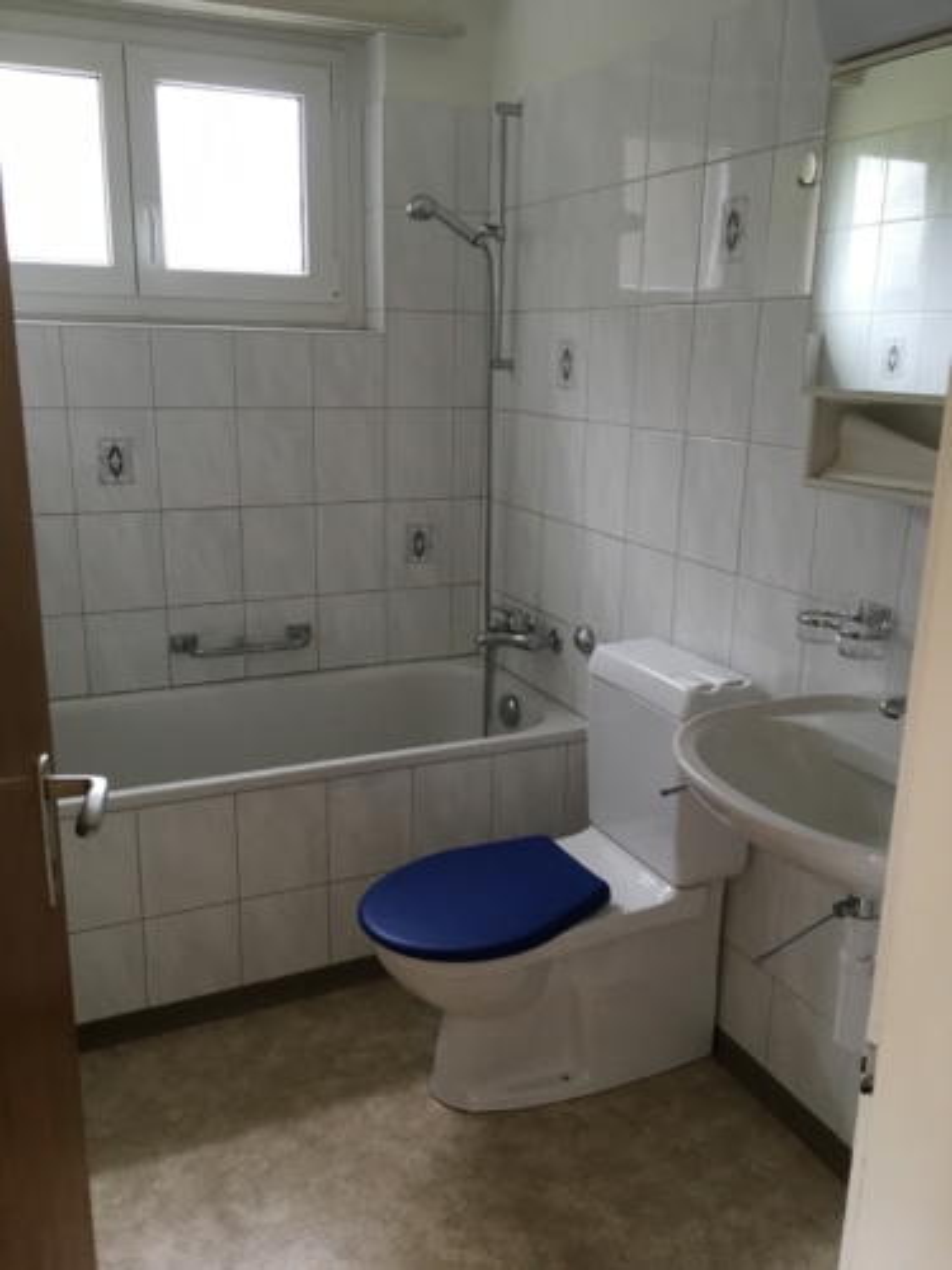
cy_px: 635
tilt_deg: -15.7
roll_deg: -0.5
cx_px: 476
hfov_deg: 48.2
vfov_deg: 61.7
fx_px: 1063
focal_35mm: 29
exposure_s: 1/33
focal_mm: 4.15
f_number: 2.2
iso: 50
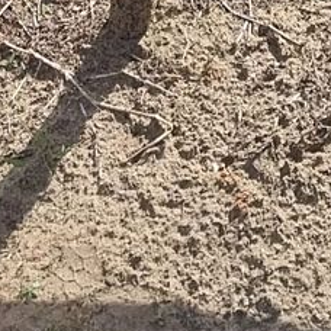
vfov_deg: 6.8
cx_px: 285
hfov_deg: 8.5
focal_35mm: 206
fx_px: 2229
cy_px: -955
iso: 25
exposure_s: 1/806
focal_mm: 4
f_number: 1.8
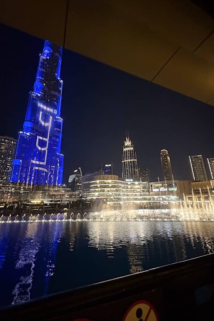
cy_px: 162
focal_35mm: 15
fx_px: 134
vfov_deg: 100.4
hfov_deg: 77.3
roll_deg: +2.2
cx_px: 105
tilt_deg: +15.7
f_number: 2.2
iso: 1000
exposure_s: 1/33
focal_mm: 2.22
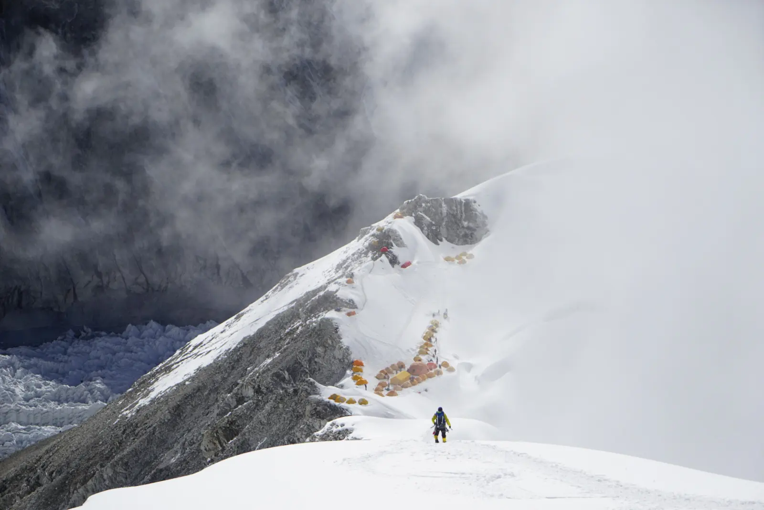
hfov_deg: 28.8
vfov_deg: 19.5
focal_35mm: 70
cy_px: 255
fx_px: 1486
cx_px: 382
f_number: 5
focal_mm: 70
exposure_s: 1/4000
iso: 200
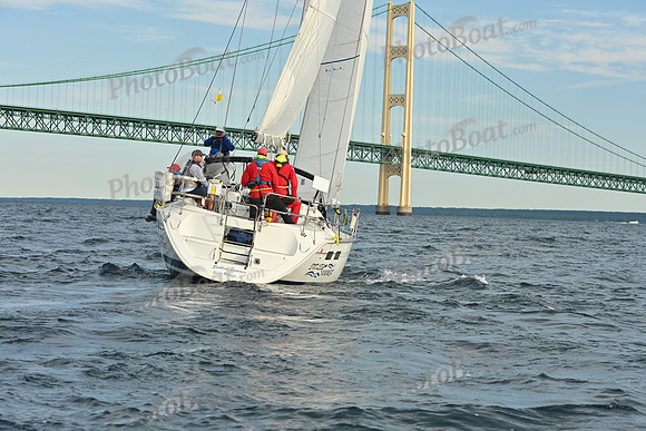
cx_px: 323
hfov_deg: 21.5
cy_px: 216
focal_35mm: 95
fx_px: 1705
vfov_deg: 14.4
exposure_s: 1/1000
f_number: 7.1
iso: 320
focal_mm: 95
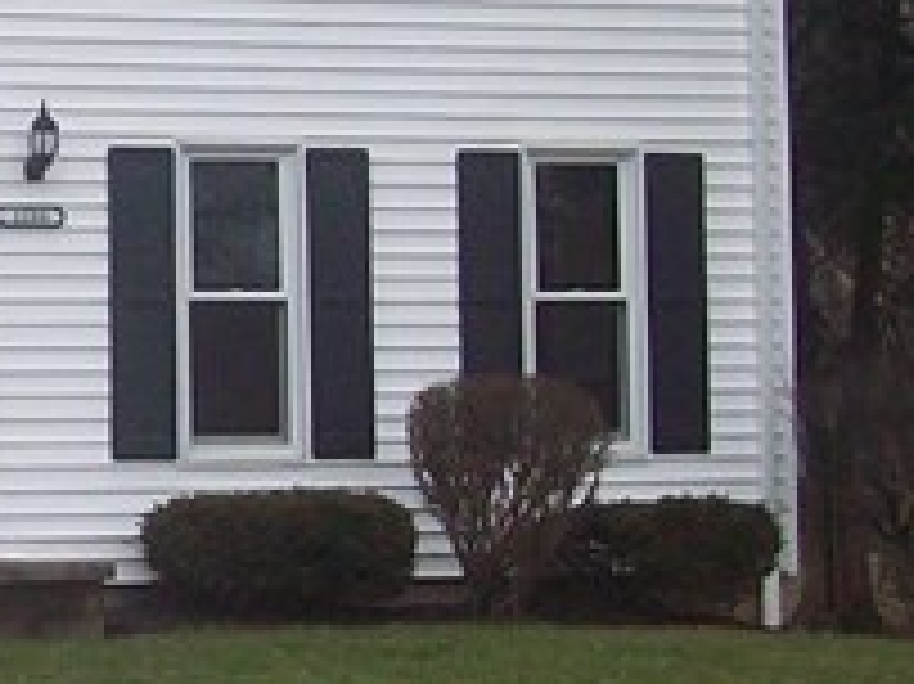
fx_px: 4803
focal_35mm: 182
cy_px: 171
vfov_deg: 8.1
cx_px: -419
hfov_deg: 10.5
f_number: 2.7
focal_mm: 6
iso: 80
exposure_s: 1/254
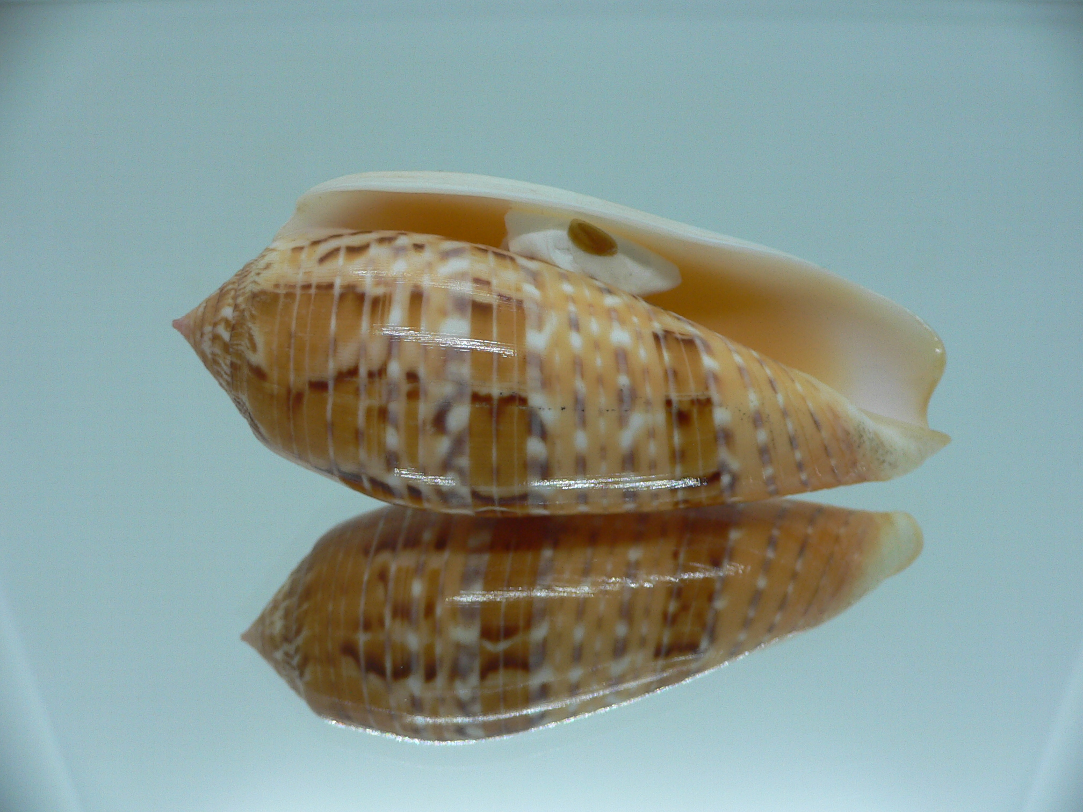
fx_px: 1095
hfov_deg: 52.6
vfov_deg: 40.7
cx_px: 542
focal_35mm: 35
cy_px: 406
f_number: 2.8
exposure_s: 1/60
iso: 80
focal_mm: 4.6
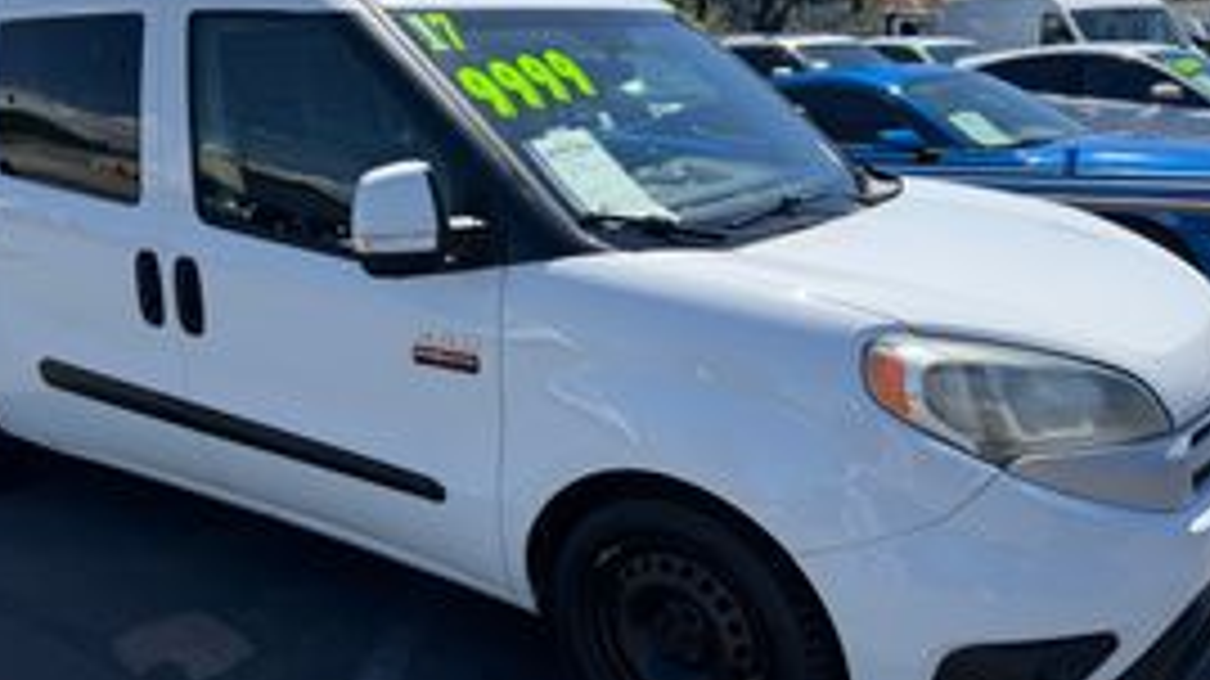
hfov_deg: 56.5
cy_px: 351
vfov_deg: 33.7
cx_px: 535
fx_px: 1122
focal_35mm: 35
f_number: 1.78
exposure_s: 1/4975
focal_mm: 6.76
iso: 100
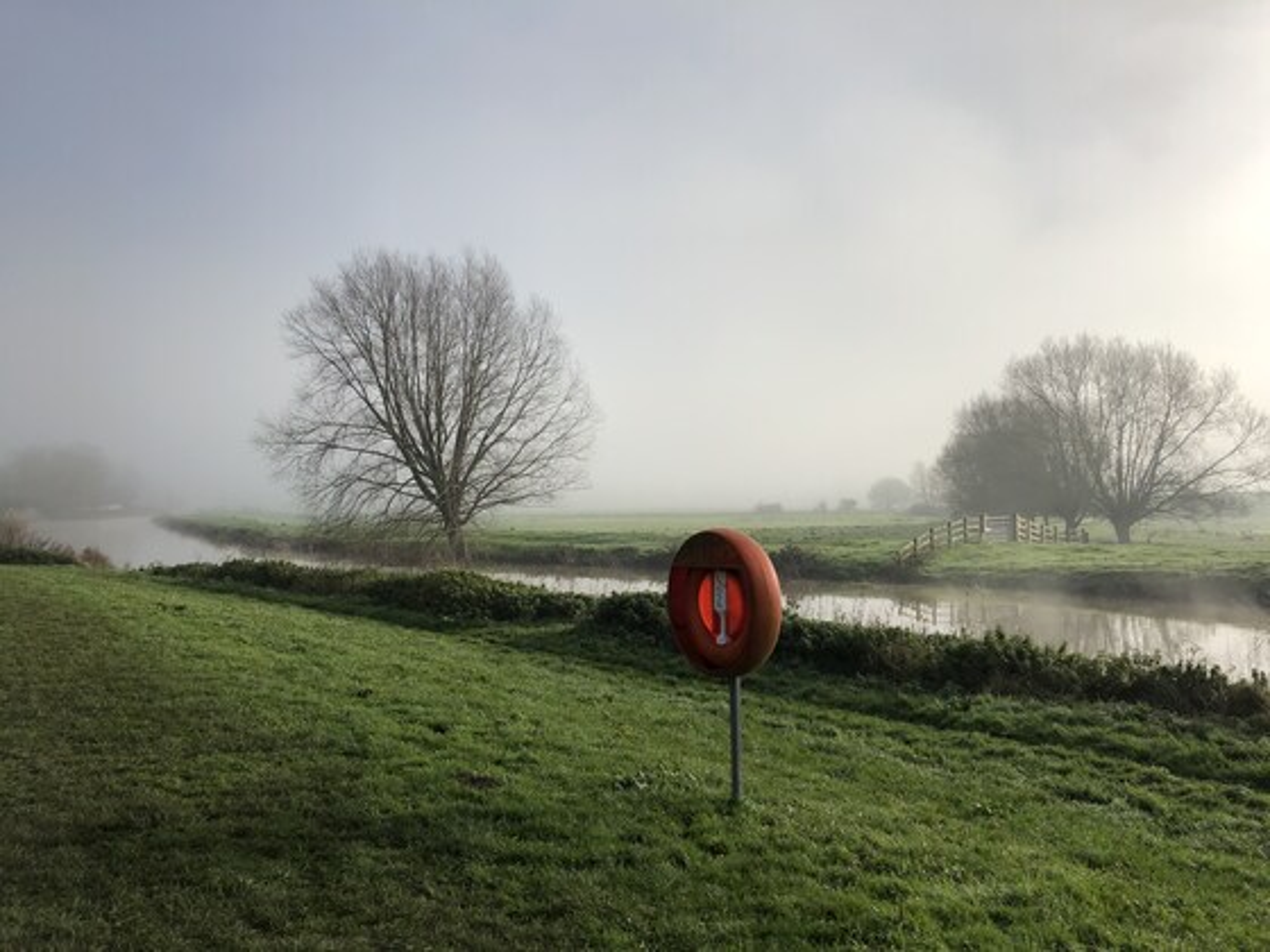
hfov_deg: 63.4
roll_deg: +2.5
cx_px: 635
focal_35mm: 28
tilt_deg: +3.3
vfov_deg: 49.7
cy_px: 476
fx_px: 1027
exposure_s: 1/3436
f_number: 1.8
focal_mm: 4
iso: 20
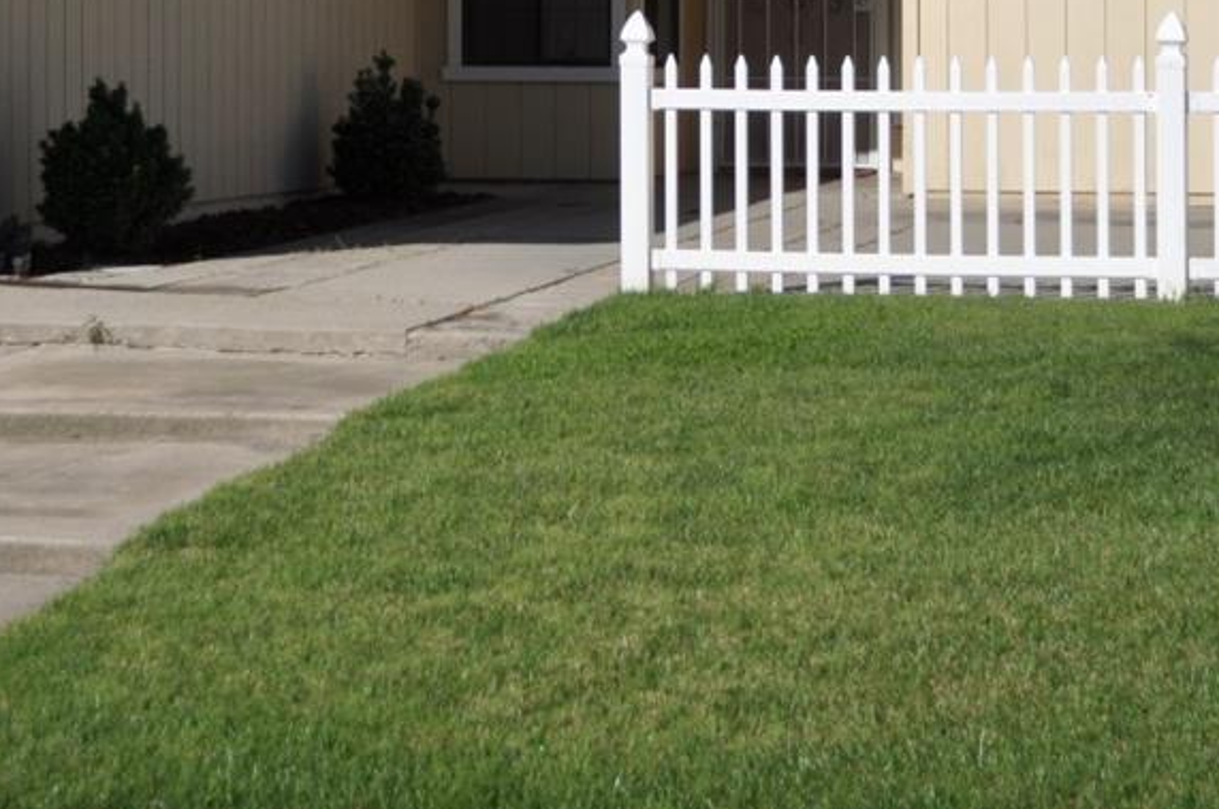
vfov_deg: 11.7
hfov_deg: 17.9
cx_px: 553
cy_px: -112
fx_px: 3865
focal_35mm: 114
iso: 200
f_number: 4.5
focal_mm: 29
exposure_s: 1/2500
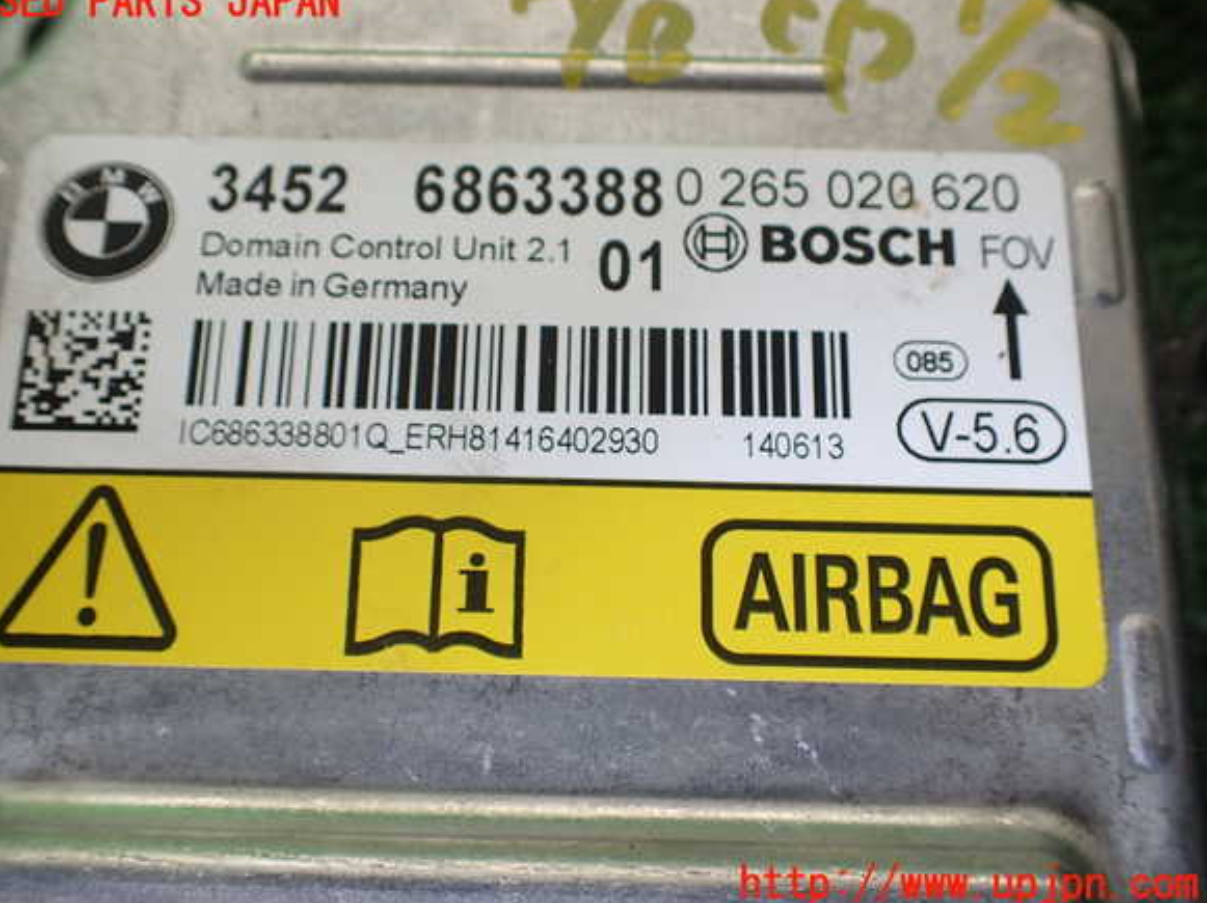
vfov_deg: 45.4
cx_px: 586
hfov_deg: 58.4
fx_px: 1080
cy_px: 444
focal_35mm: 31
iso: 100
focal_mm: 5.4
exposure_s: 1/160
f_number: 2.3
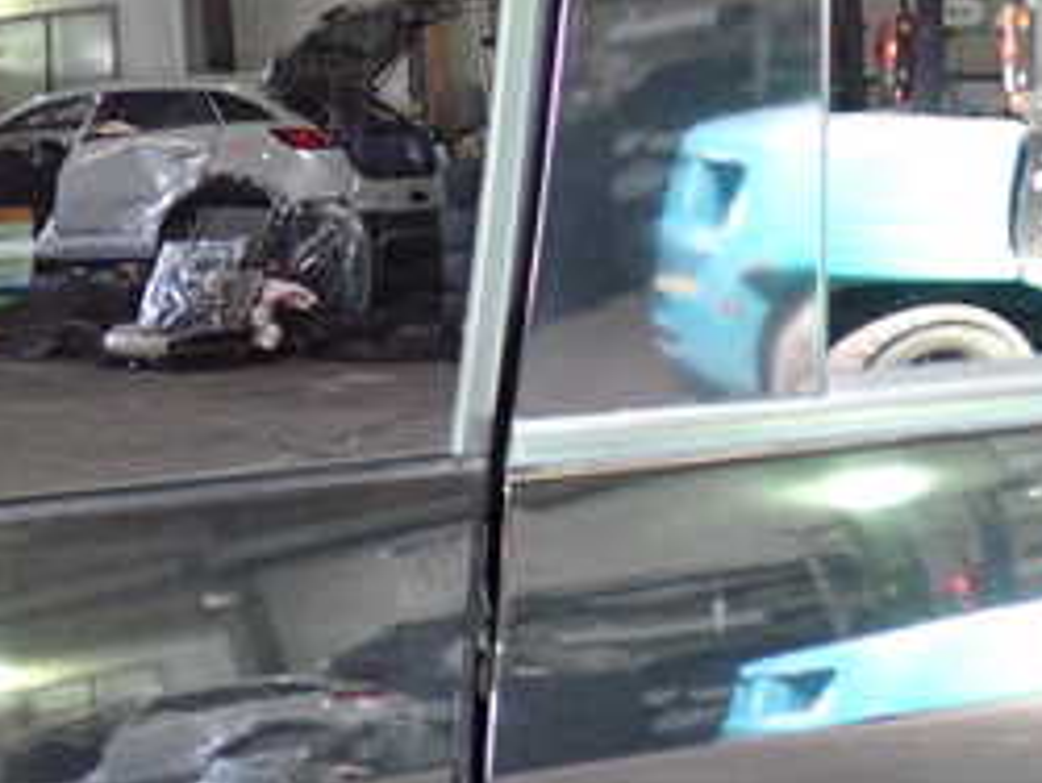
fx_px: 2169
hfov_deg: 25.4
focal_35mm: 72
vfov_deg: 19.7
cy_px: -37
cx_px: -54
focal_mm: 5.4
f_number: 2.3
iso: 800
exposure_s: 1/20
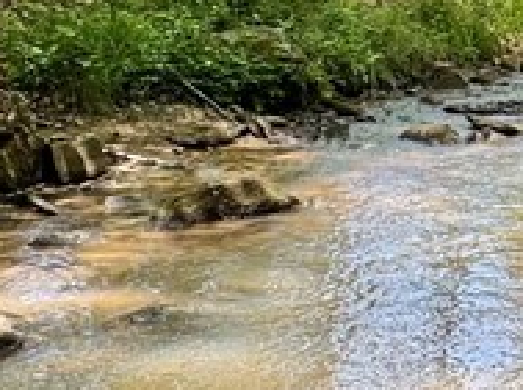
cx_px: 836
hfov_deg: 20.8
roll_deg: -1.3
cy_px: 64
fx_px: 1146
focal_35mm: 76
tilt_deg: -3.8
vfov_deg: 19.1
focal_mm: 2.22
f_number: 2.2
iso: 40
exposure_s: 1/230
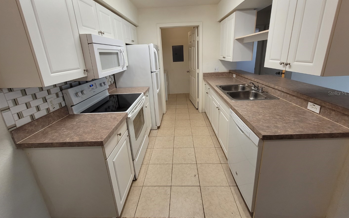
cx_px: 174
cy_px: 93
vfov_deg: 78.2
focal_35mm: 14
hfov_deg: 105.3
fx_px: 133
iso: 100
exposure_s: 1/60
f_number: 2.2
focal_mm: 1.74
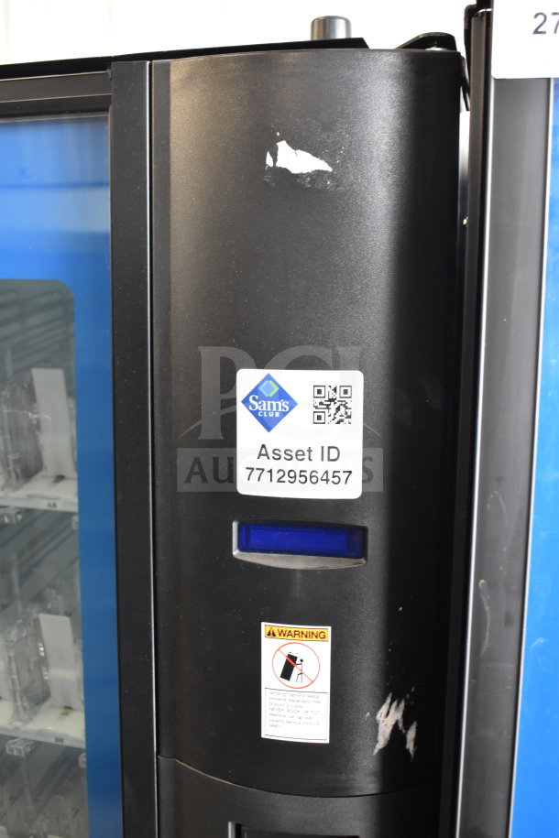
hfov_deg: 36.9
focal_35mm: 36
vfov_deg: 53.1
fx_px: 838
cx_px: 280
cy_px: 419
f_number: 4
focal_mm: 24
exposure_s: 1/40
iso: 2000
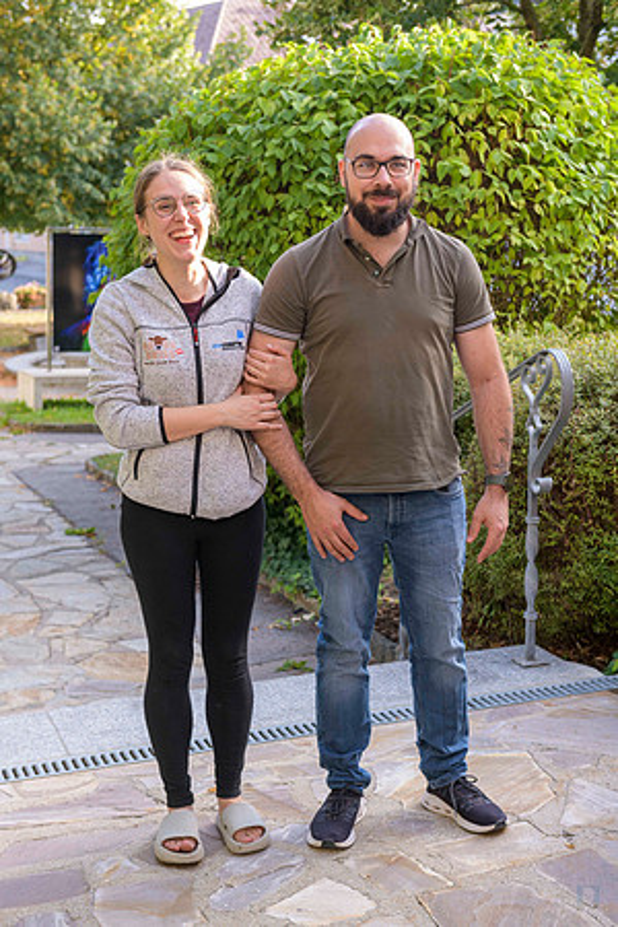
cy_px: 464
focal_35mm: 55
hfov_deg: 24.6
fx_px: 1416
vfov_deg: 36.2
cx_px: 309
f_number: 5.6
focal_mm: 55
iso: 560
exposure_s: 1/125
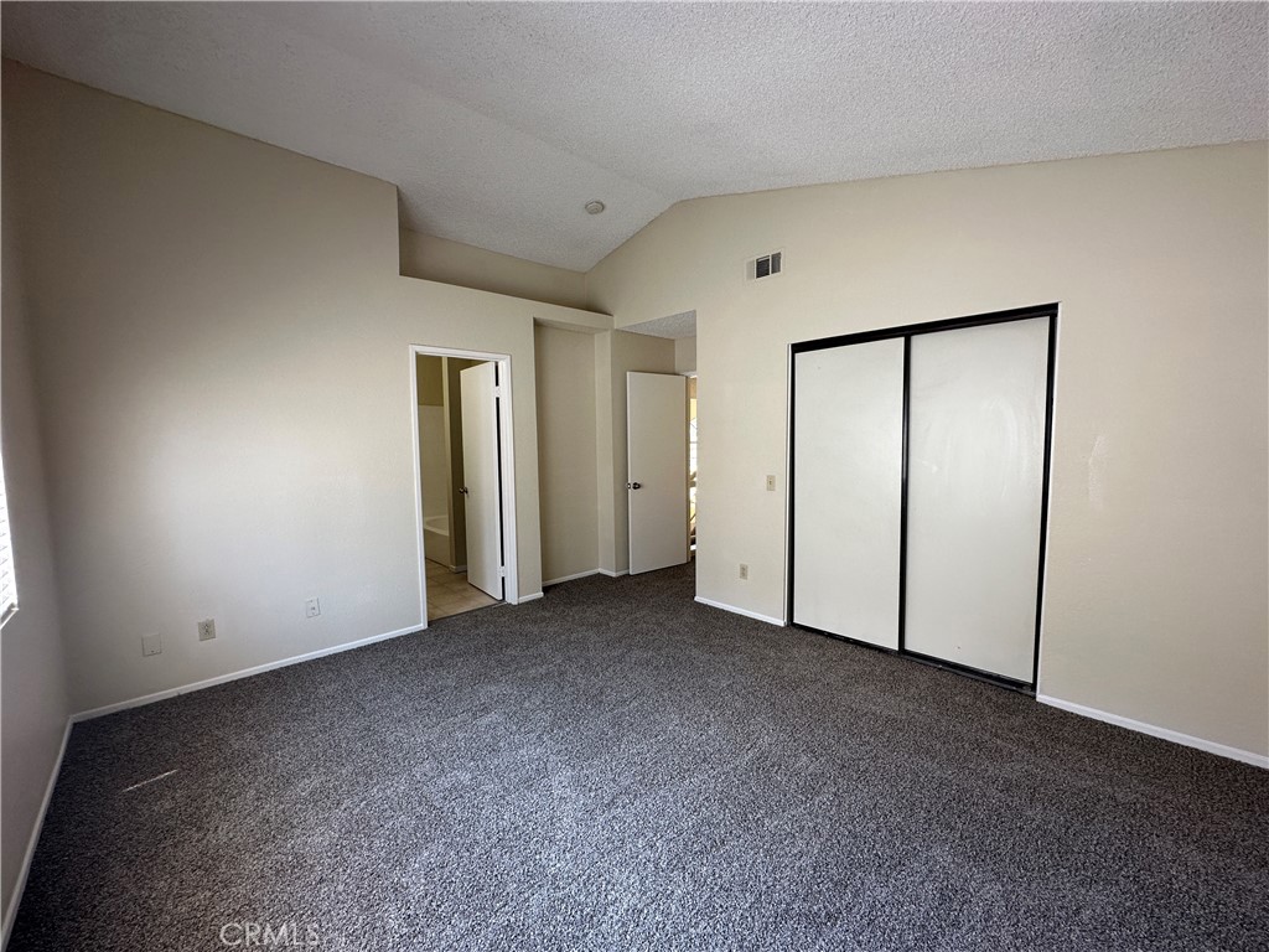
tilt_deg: -6.0
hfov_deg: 102.1
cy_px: 476
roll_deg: +0.8
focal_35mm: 14
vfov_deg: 85.7
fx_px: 513
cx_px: 634
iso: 100
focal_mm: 2.22
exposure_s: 1/99
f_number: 2.2
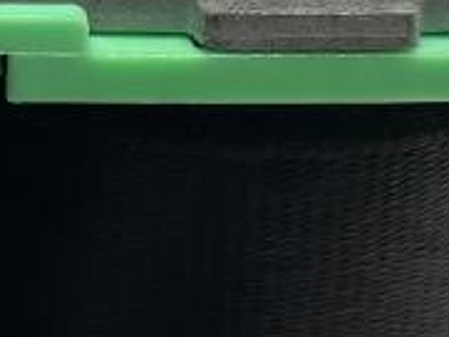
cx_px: 107
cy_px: -129
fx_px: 1661
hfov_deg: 15.3
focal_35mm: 128
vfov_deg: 11.2
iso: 25
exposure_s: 1/283
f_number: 1.8
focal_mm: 3
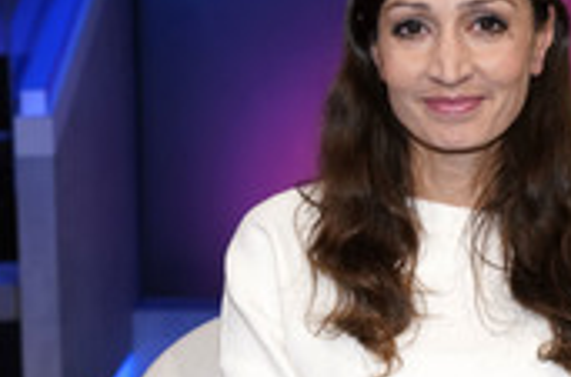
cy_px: 360
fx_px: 1882
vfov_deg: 11.4
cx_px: 432
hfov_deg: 17.1
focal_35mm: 119
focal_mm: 45
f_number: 5.6
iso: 1600
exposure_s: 1/125
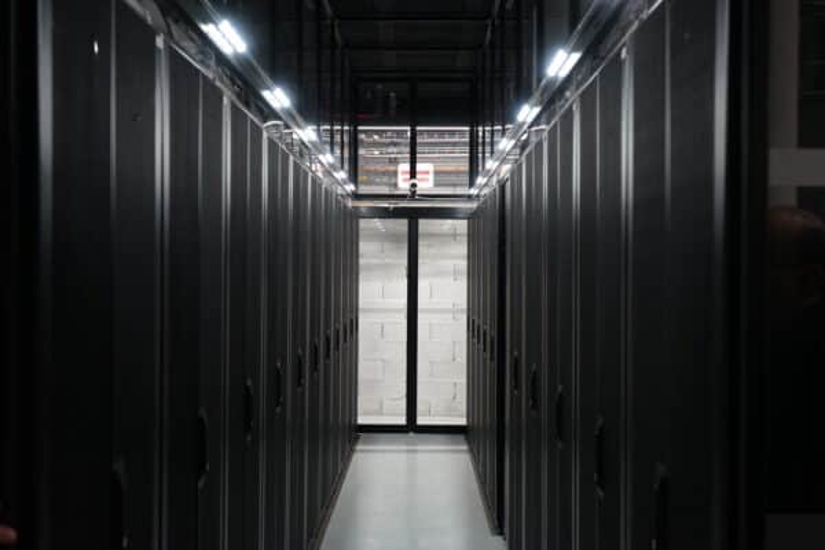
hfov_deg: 53.1
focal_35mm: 36
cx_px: 412
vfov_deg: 36.9
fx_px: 825
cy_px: 275
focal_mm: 36
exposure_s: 1/80
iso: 2000
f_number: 4.5
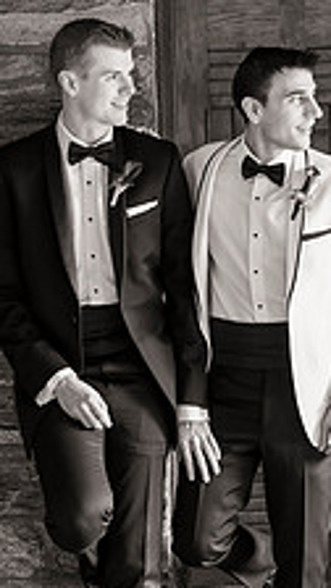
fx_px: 1638
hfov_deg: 11.5
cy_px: 333
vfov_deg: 20.4
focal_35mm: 105
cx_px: 180
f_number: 2.2
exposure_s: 1/125
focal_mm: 50
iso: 800
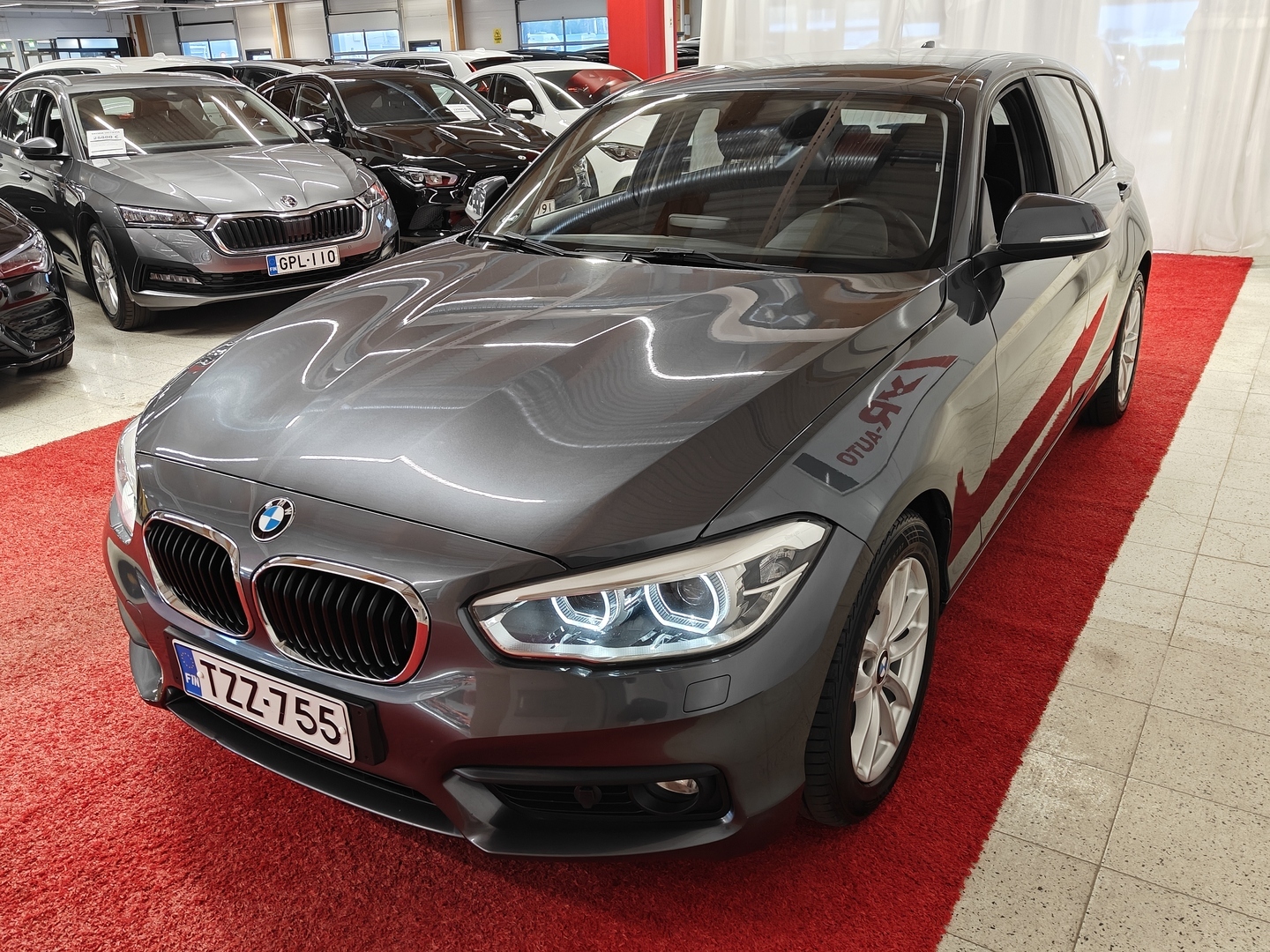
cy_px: 476
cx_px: 635
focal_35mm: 29
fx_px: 1064
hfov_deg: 61.7
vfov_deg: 48.2
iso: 64
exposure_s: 1/55
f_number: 1.8
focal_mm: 5.59
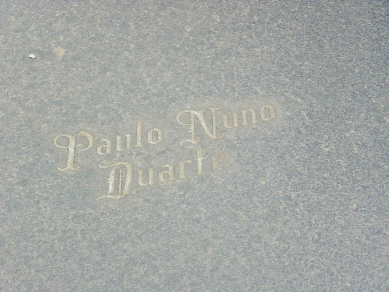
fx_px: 1068
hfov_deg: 20.7
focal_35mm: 95
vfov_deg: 15.6
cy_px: 146
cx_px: 194
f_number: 4.5
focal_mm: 16.9
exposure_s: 1/200
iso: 64
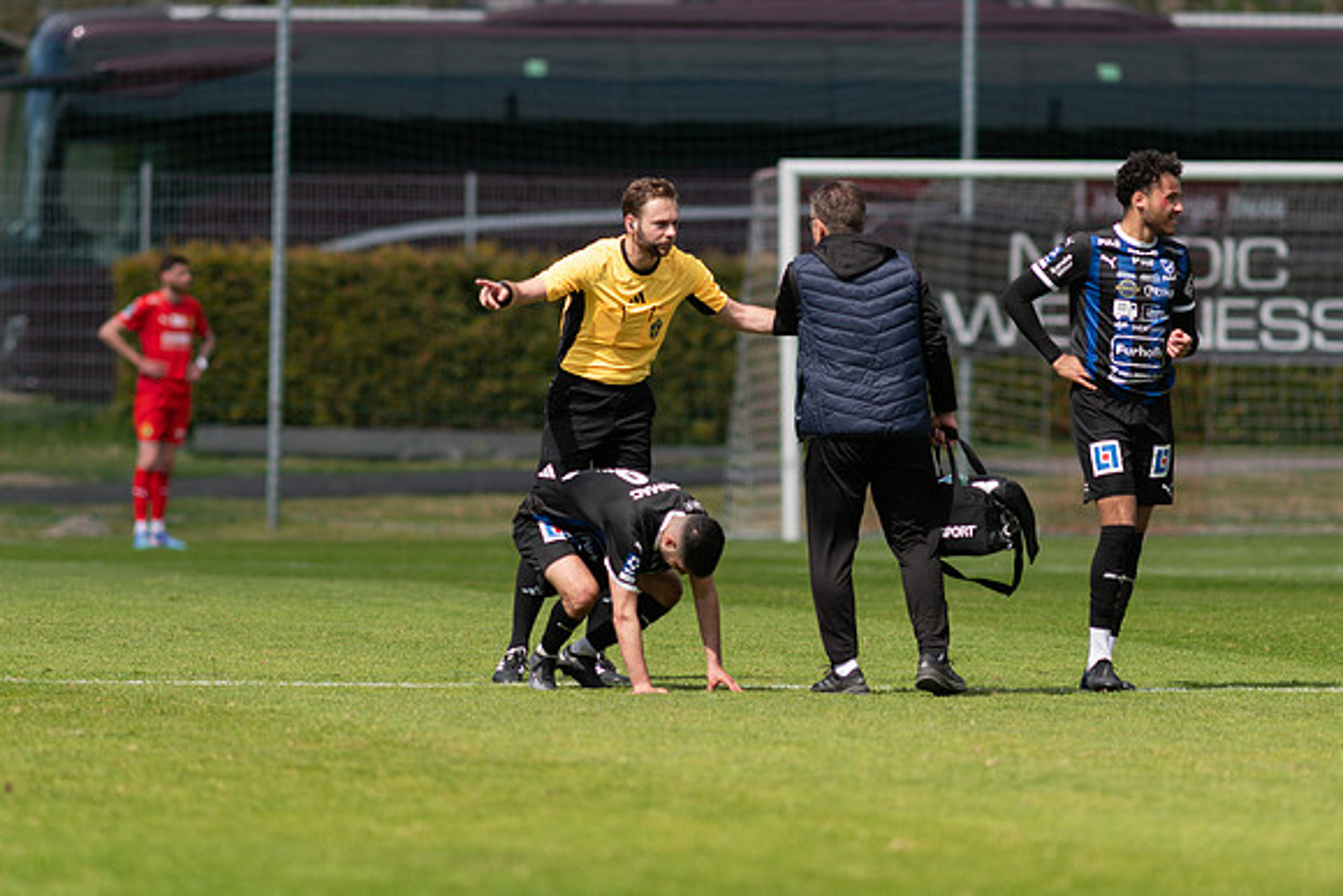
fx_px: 16791
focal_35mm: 450
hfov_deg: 4.6
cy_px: 448
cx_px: 672
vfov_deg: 3.1
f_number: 3.2
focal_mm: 300
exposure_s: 1/2000
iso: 110
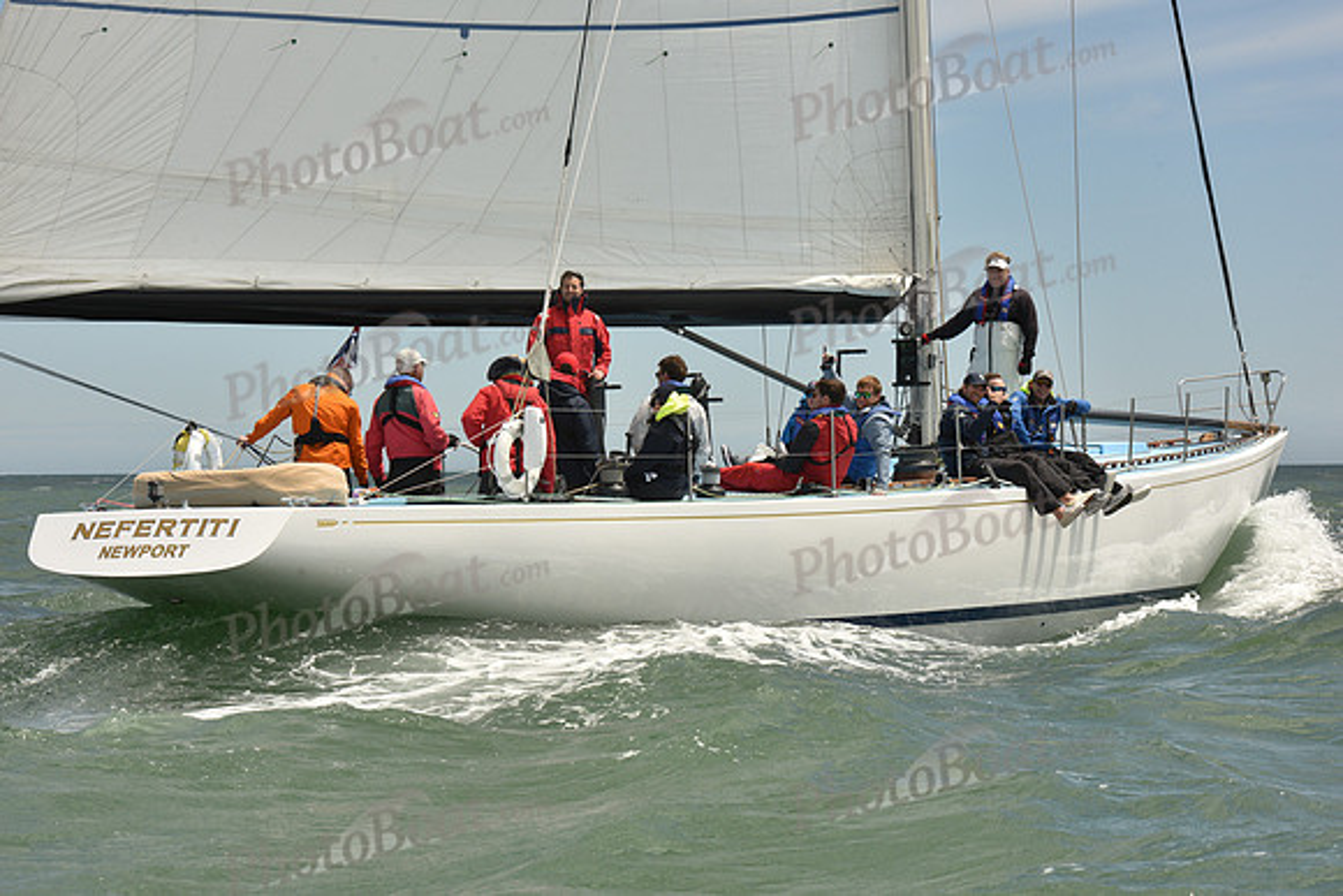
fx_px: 4104
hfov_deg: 18.6
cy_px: 448
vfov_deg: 12.5
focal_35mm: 110
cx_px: 672
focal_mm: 110
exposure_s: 1/800
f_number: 13
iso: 320
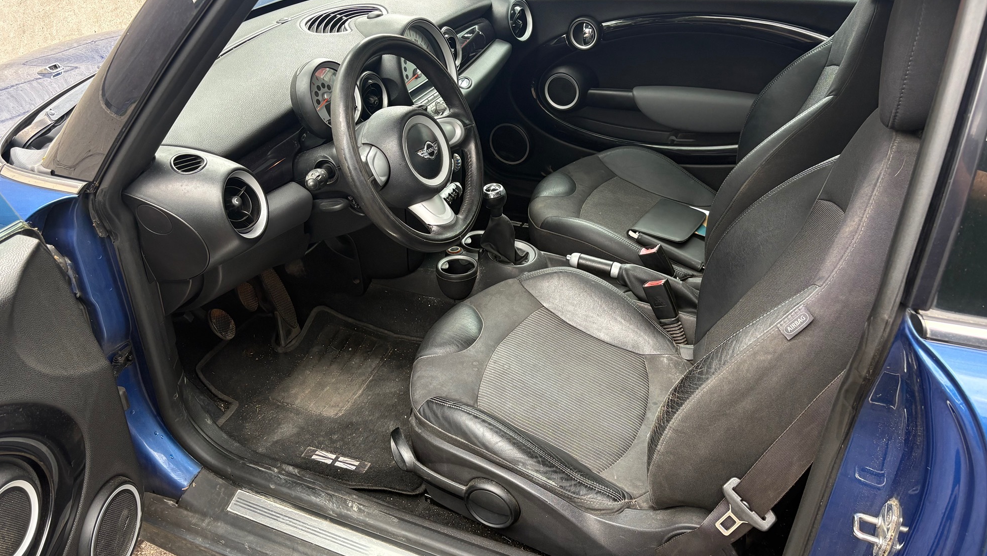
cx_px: 486
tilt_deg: -30.5
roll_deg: +2.9
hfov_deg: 66.1
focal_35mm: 29
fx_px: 759
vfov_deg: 40.1
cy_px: 247
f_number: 1.6
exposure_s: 1/133
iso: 100
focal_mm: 5.96
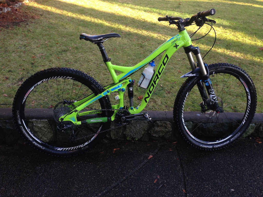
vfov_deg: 42.9
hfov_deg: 55.4
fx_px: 251
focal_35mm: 33
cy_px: 98
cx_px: 132
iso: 50
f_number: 2.4
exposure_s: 1/60
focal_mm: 4.12
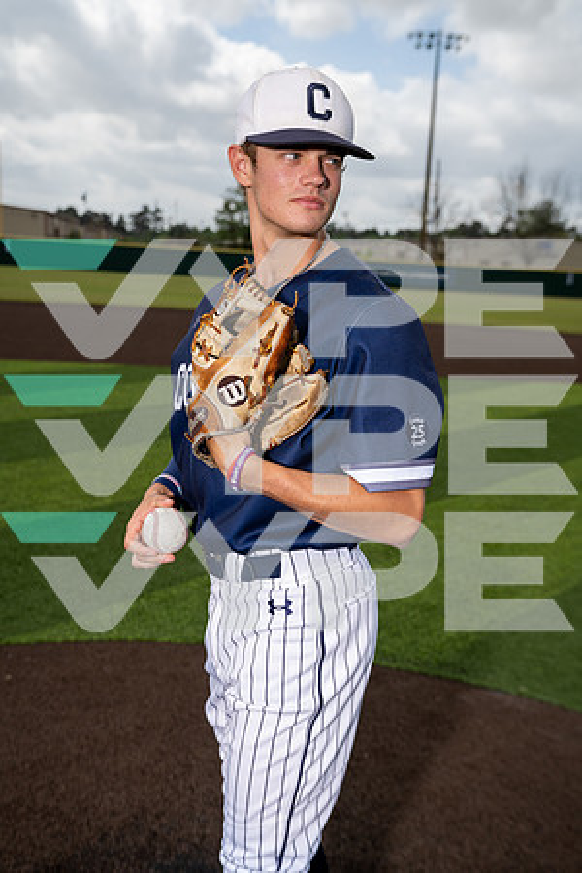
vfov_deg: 47.4
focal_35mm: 41
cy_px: 436
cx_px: 291
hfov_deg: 32.6
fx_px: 994
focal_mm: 41
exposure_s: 1/1250
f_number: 4.5
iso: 250
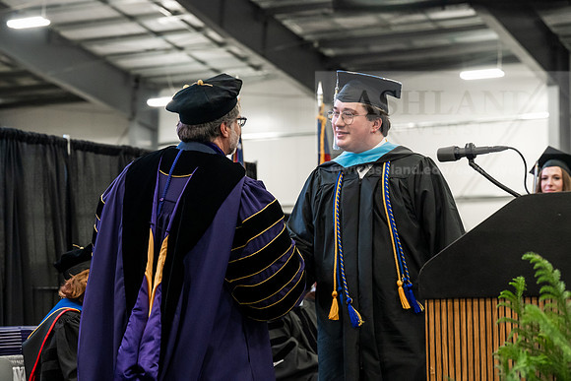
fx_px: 1364
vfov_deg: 15.9
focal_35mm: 86
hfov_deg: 23.6
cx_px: 286
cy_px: 190
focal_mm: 86
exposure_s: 1/200
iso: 4000
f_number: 4.5
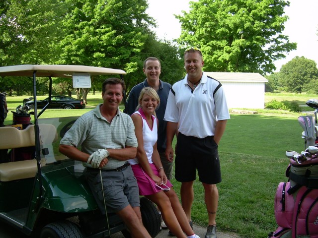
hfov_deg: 49.0
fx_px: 349
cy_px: 119
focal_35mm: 38
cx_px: 159
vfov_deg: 37.7
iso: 50
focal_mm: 6.3
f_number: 2.8
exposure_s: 1/229
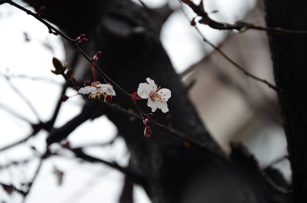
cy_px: 102
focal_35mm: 158
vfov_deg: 8.7
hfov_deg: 13.1
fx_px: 1340
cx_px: 154
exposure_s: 1/30
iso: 110
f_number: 5.6
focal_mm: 105
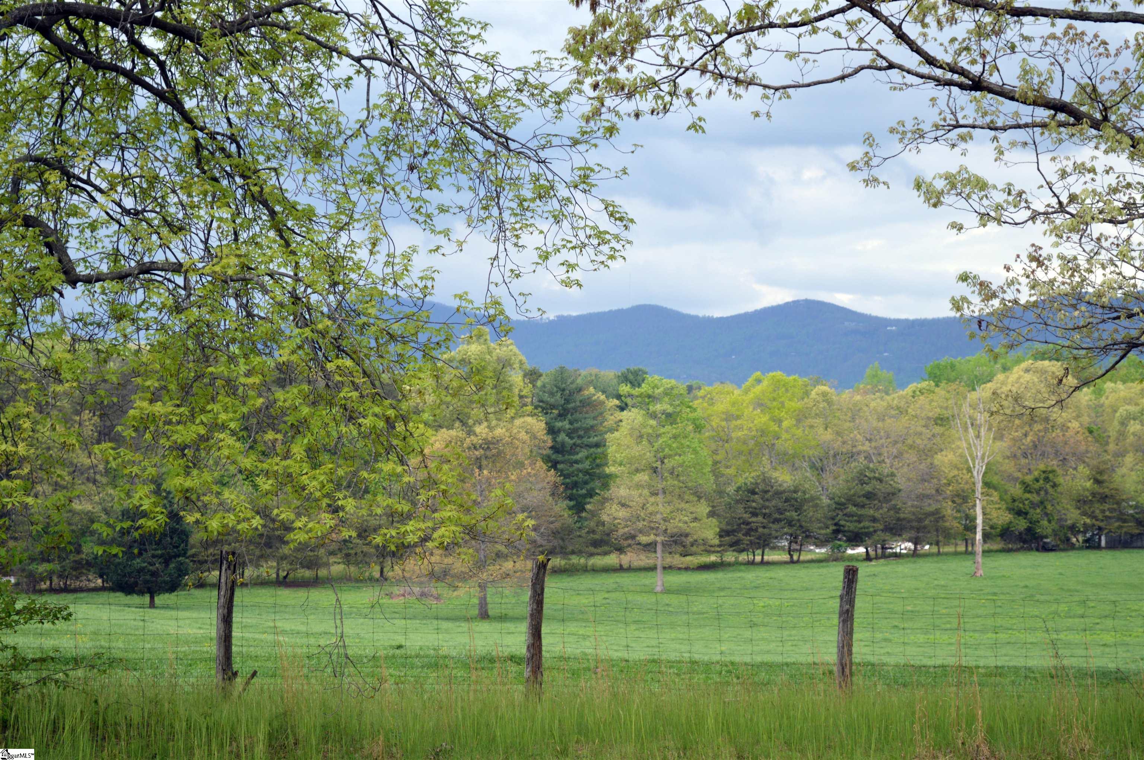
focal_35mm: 69
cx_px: 572
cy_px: 380
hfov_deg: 29.3
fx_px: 2191
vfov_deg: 19.7
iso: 110
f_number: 5.6
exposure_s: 1/125
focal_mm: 46
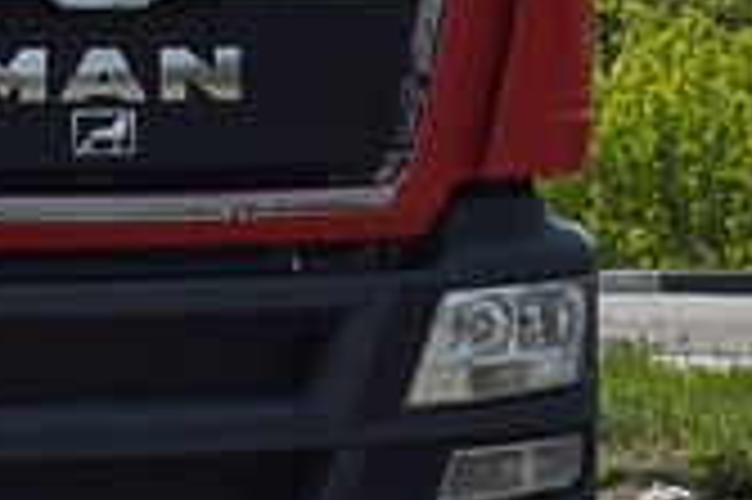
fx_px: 6302
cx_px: 509
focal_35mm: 302
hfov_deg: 6.8
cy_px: -450
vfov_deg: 4.5
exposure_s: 1/800
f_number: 6.3
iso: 100
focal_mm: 28
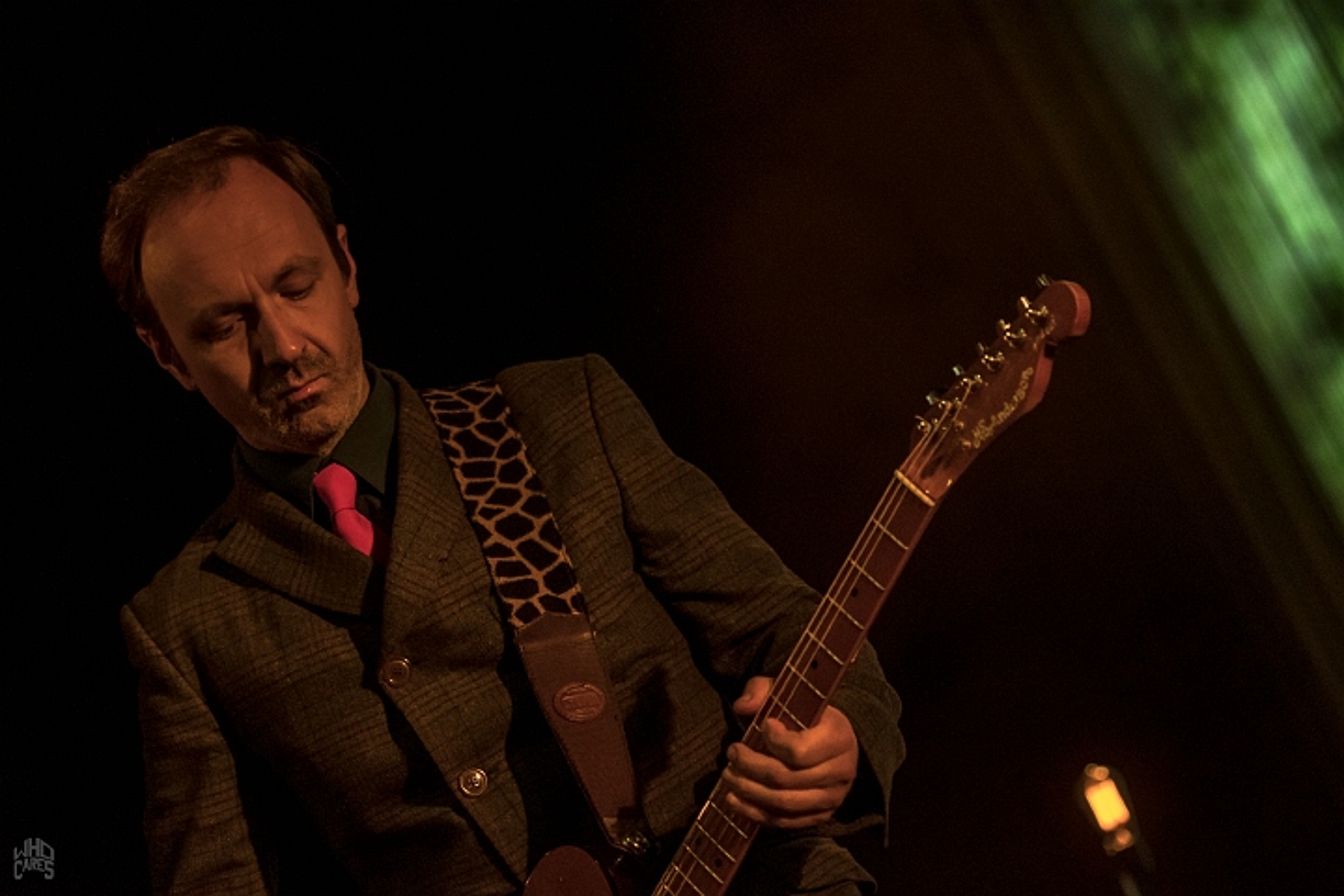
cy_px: 448
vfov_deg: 13.0
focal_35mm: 105
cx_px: 672
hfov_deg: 19.5
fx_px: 3920
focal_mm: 70
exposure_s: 1/80
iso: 2500
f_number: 2.8
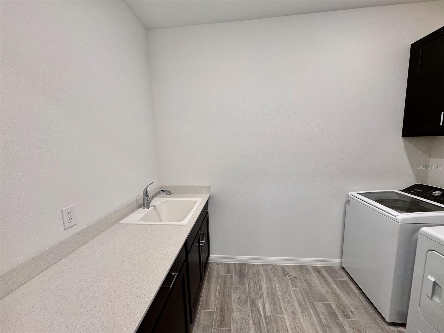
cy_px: 166
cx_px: 222
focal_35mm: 14
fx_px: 180
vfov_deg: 85.7
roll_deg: +1.7
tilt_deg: -7.1
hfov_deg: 102.1
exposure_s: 1/120
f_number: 2.2
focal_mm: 2.22
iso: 200
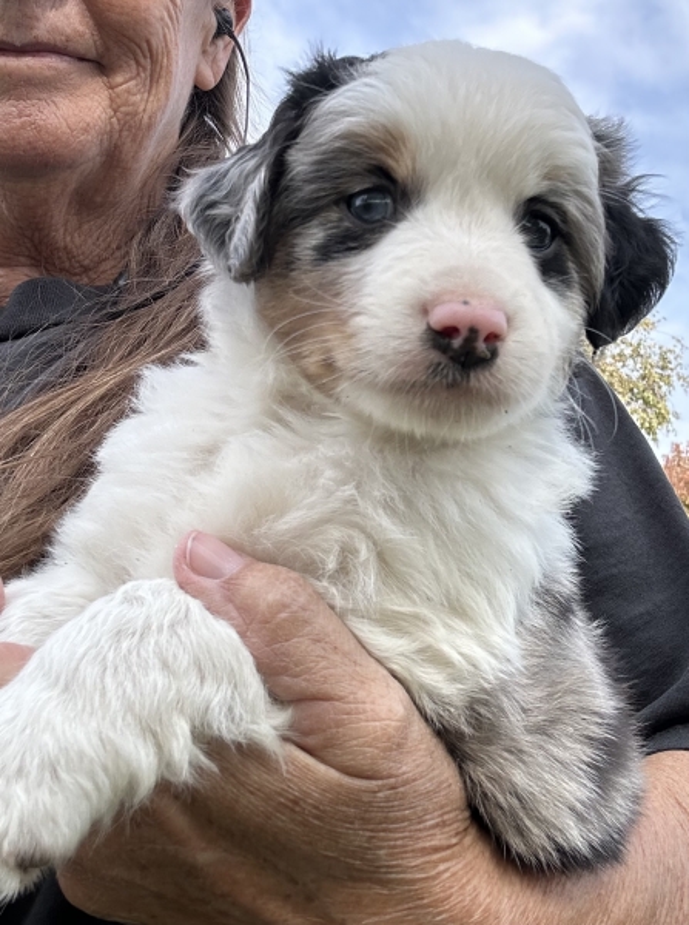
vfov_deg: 60.1
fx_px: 800
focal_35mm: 30
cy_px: 462
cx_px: 344
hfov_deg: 46.6
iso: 25
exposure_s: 1/466
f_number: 1.9
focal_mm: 2.69
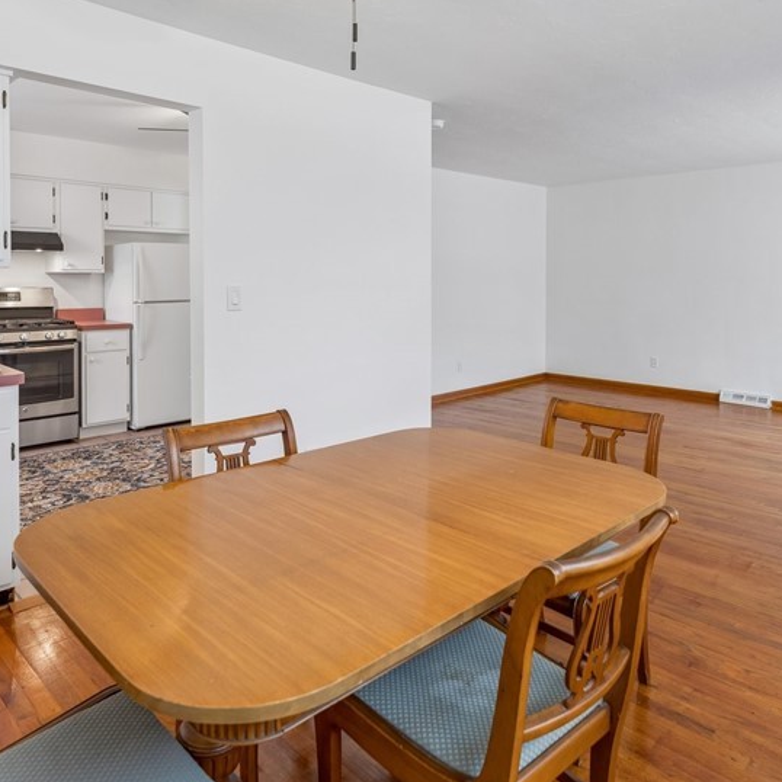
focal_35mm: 24
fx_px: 613
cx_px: 392
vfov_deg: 64.0
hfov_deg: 65.0
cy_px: 287
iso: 200
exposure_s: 1/15
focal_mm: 14
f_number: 5.6
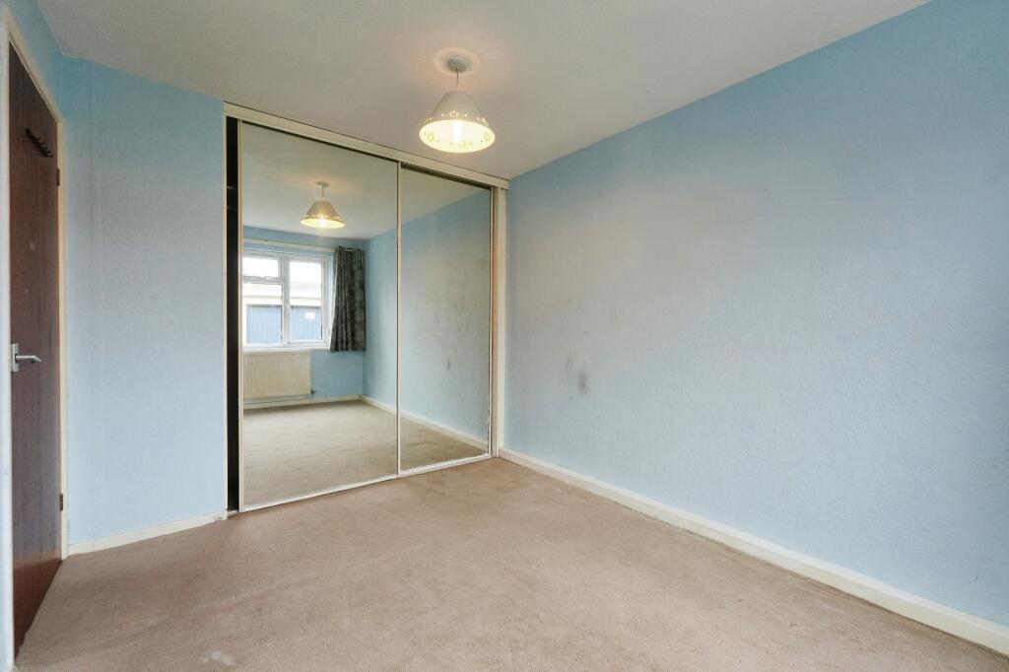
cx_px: 504
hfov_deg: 97.6
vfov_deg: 74.6
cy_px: 336
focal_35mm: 16
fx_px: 441
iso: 400
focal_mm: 10.5
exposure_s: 1/60
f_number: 6.3
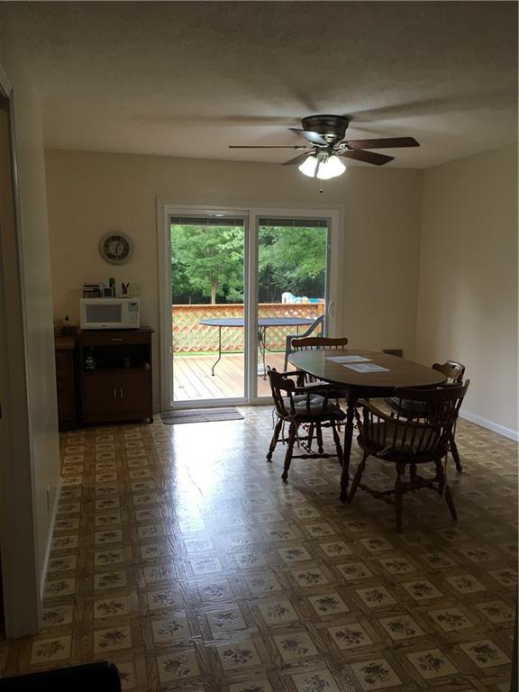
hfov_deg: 48.2
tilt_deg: -9.8
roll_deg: +0.3
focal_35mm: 29
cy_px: 346
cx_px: 260
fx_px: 580
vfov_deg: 61.7
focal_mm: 4.15
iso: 25
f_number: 2.2
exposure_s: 1/30
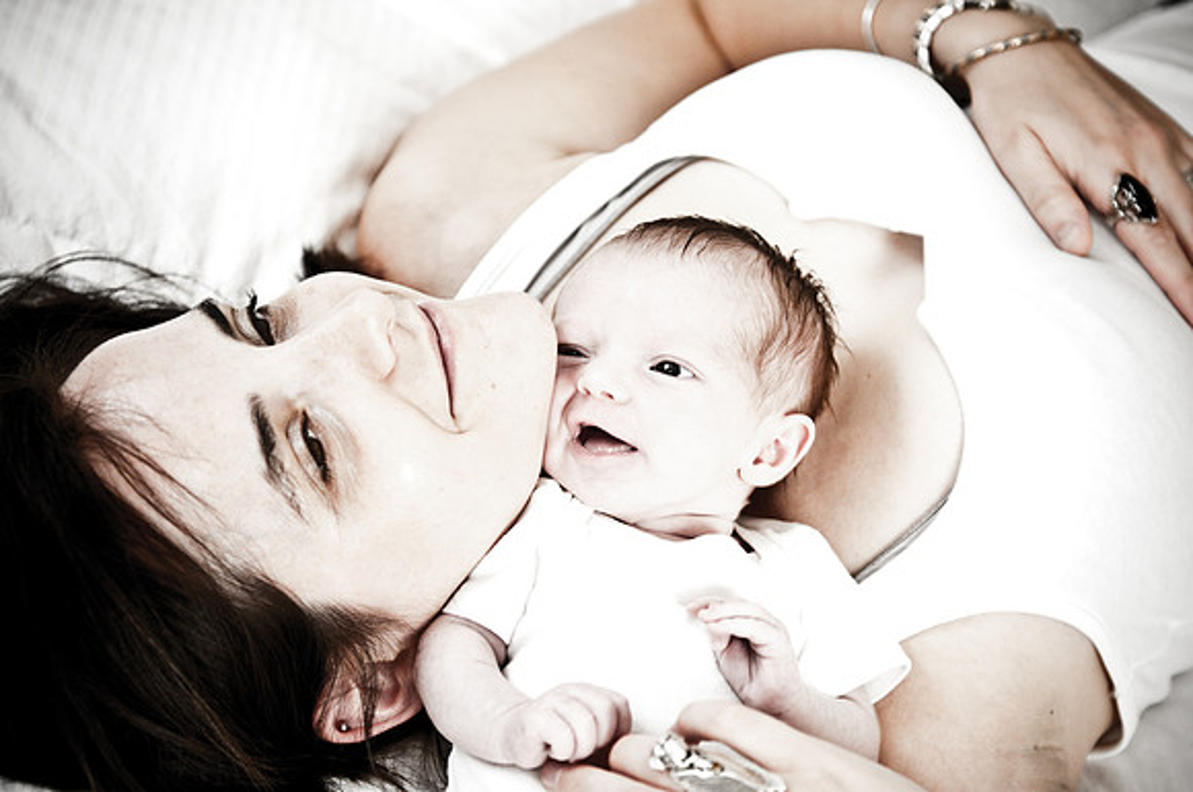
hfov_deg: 26.0
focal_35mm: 78
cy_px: 396
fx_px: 2581
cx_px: 596
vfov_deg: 17.4
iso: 200
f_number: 2.8
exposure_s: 1/60
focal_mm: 52
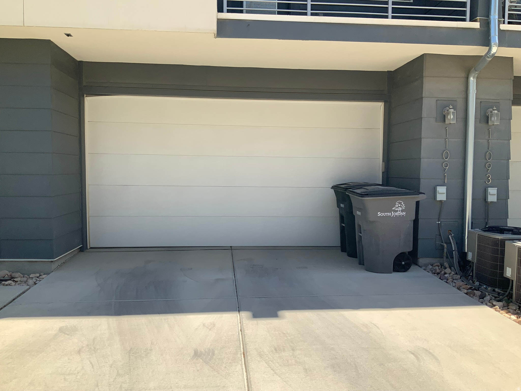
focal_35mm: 29
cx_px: 260
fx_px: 436
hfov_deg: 61.7
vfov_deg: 48.2
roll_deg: -0.7
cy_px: 196
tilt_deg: -1.6
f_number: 1.8
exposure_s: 1/1098
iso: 16
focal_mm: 3
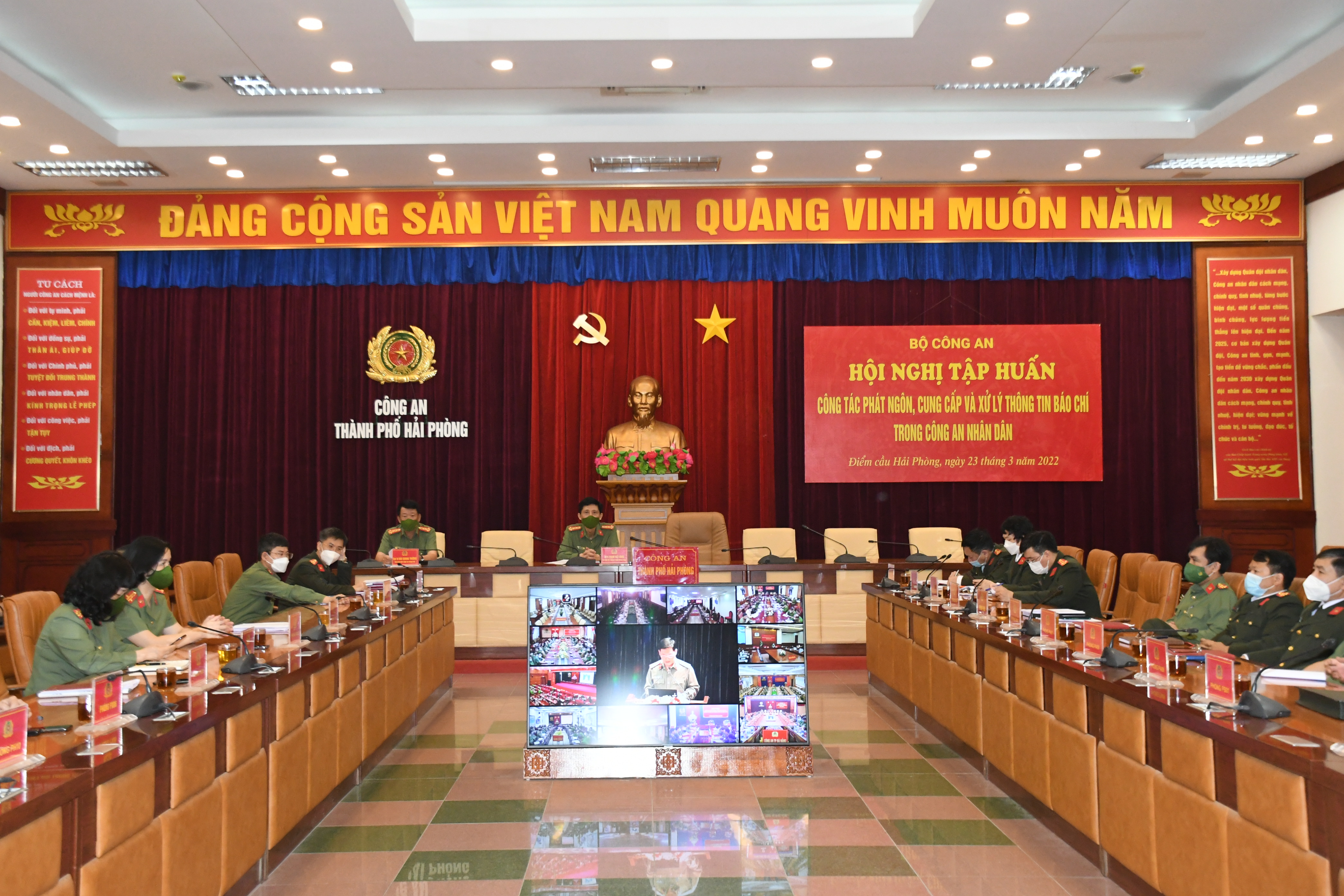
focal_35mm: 39
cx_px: 672
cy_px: 448
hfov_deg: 49.6
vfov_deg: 34.2
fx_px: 1456
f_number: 5
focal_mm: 26
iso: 2500
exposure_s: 1/200
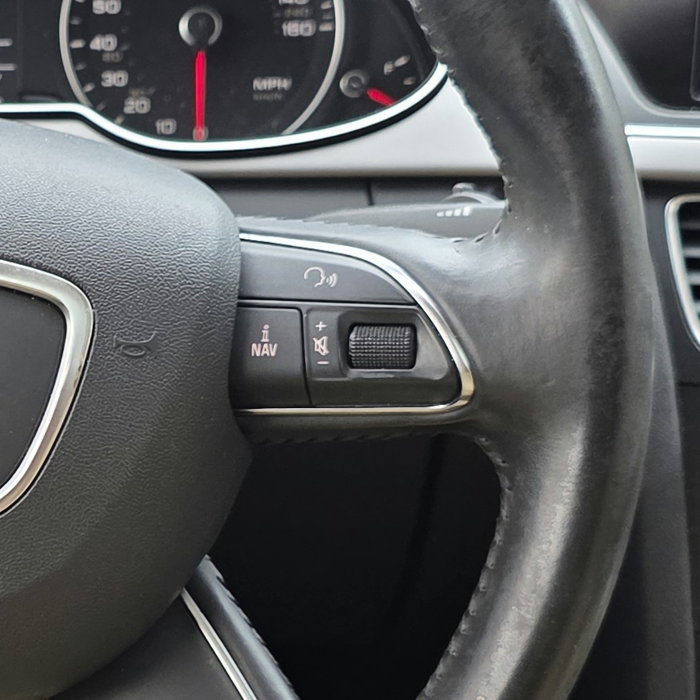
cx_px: -56
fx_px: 2173
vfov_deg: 18.3
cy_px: 389
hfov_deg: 17.7
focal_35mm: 95
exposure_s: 1/180
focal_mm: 6.3
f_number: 1.7
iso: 160
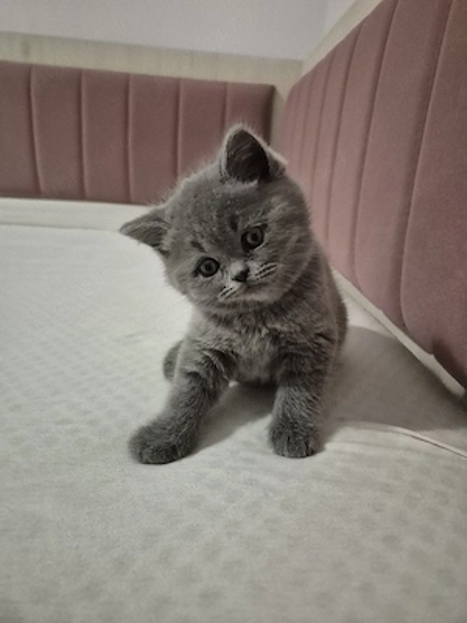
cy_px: 312
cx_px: 234
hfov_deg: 58.9
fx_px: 414
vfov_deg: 73.9
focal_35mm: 23
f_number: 1.8
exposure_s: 1/100
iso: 1600
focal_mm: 5.4
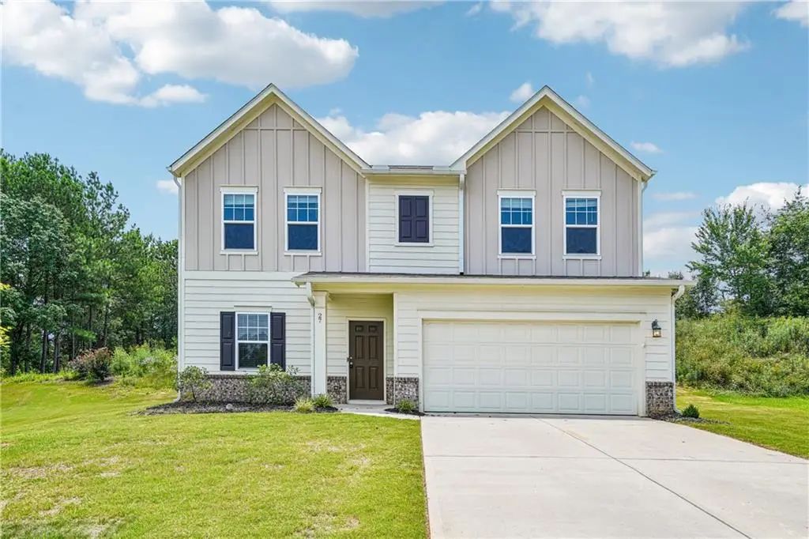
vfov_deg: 55.1
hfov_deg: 76.1
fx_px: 517
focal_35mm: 23
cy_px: 270
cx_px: 404
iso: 100
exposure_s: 1/125
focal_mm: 23
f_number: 8
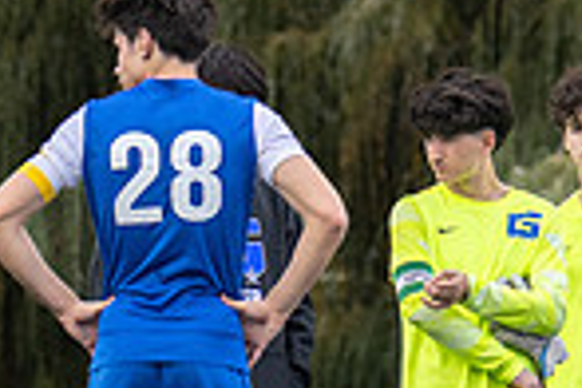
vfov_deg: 2.1
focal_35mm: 668
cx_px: 468
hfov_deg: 3.1
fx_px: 10798
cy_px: 6
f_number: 5
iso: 560
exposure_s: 1/1000
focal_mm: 135
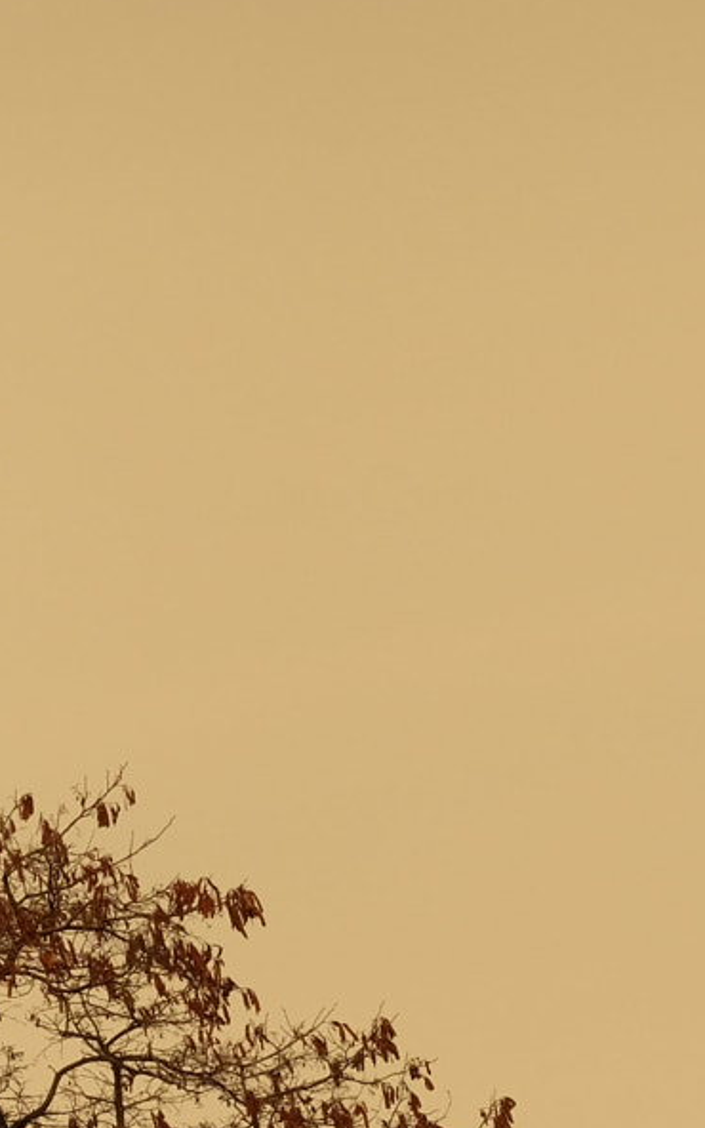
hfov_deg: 3.5
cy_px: 1115
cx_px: -131
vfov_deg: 5.6
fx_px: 11436
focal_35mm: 372
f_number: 4
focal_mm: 90
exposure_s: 1/2500
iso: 320
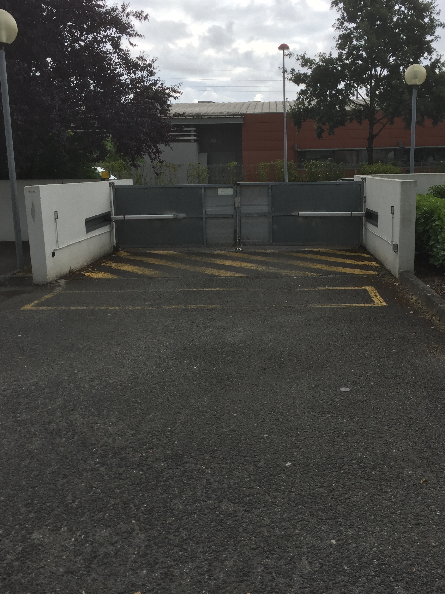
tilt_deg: -5.7
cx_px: 246
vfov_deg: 55.3
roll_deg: +3.7
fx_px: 566
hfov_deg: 42.9
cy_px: 269
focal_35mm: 33
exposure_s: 1/1319
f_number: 2.2
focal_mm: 4.15
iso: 32
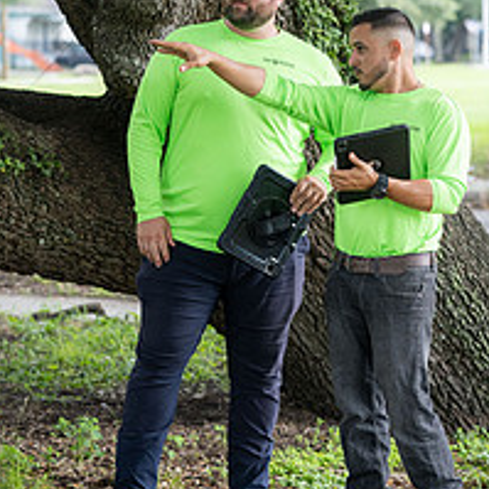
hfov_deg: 10.7
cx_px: 275
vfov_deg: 10.7
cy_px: 52
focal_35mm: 163
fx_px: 2605
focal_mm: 85
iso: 500
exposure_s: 1/500
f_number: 3.5
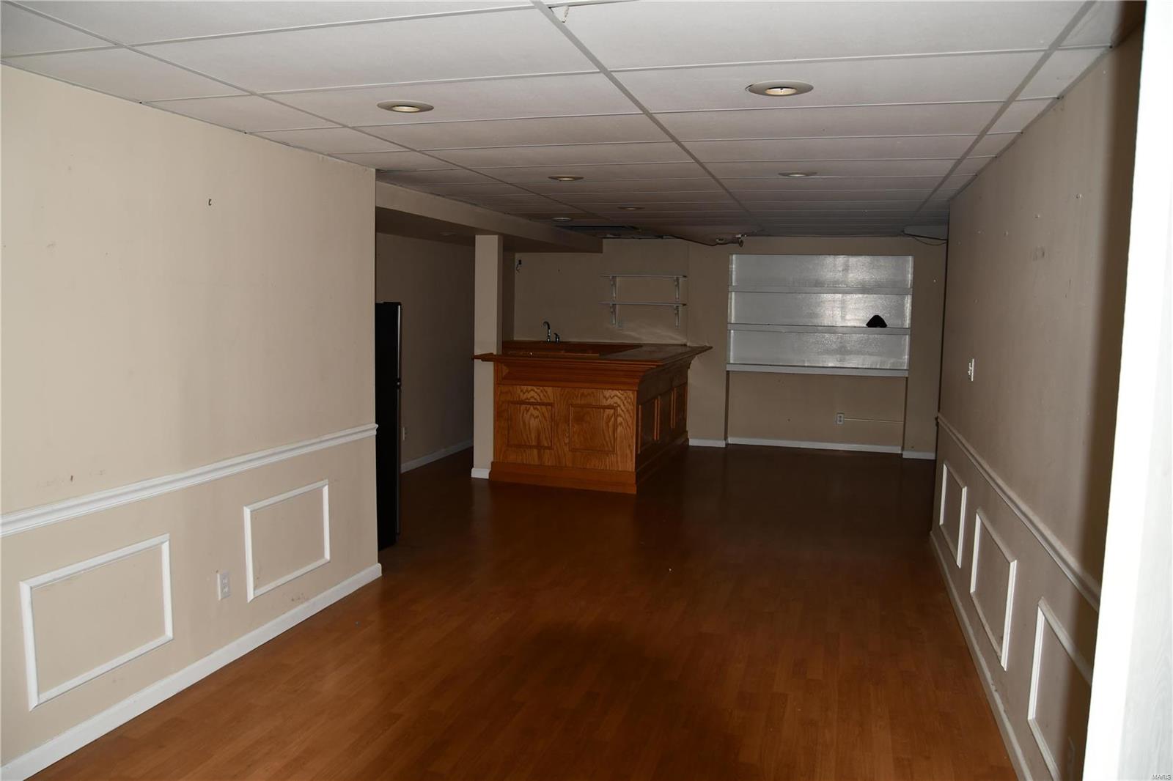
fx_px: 880
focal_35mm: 27
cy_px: 390
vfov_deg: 47.9
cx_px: 586
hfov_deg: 67.4
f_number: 4
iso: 400
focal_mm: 18
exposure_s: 1/60
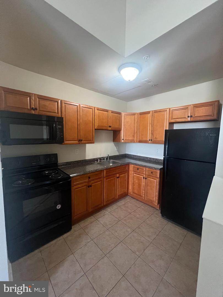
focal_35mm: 13
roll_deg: -1.2
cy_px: 148
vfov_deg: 106.2
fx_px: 112
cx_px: 112
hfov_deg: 89.9
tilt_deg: -6.5
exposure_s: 1/60
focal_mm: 1.57
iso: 800
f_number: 1.8
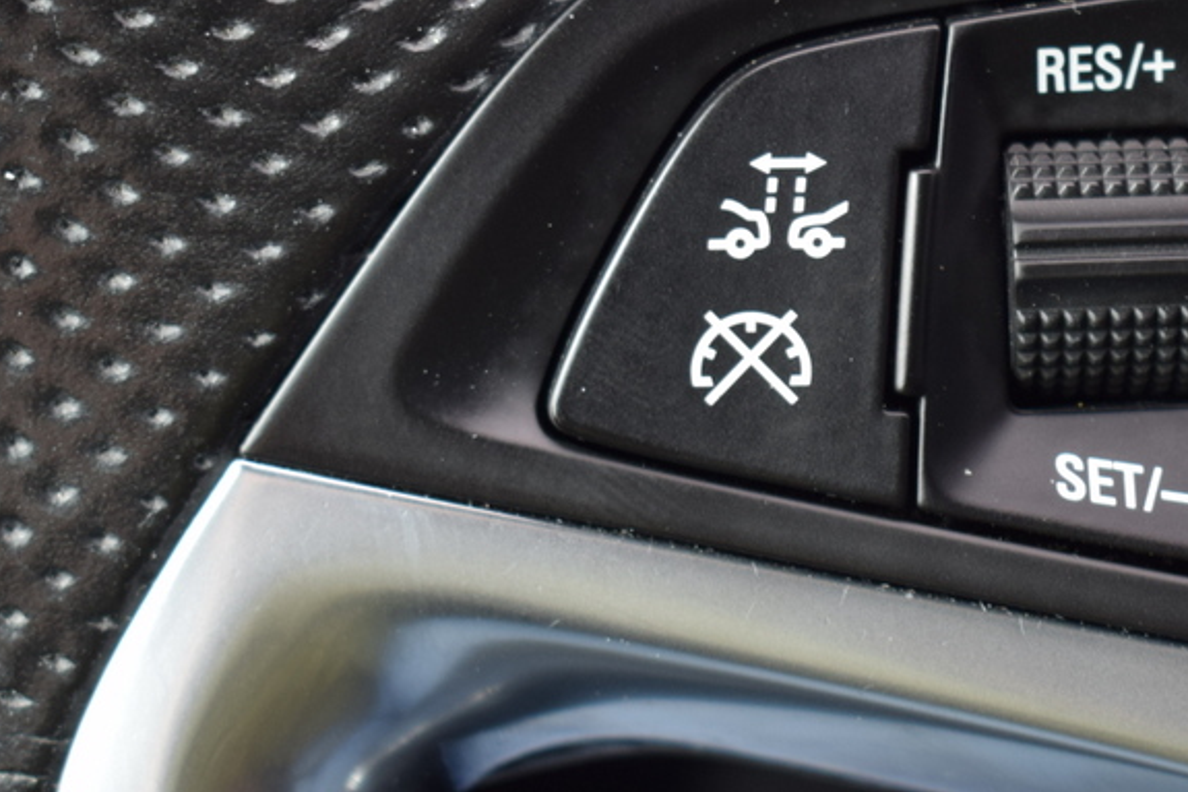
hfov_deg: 17.1
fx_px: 3926
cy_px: 279
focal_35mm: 119
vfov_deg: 11.5
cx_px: 965
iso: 400
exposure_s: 1/100
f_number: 5
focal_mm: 38
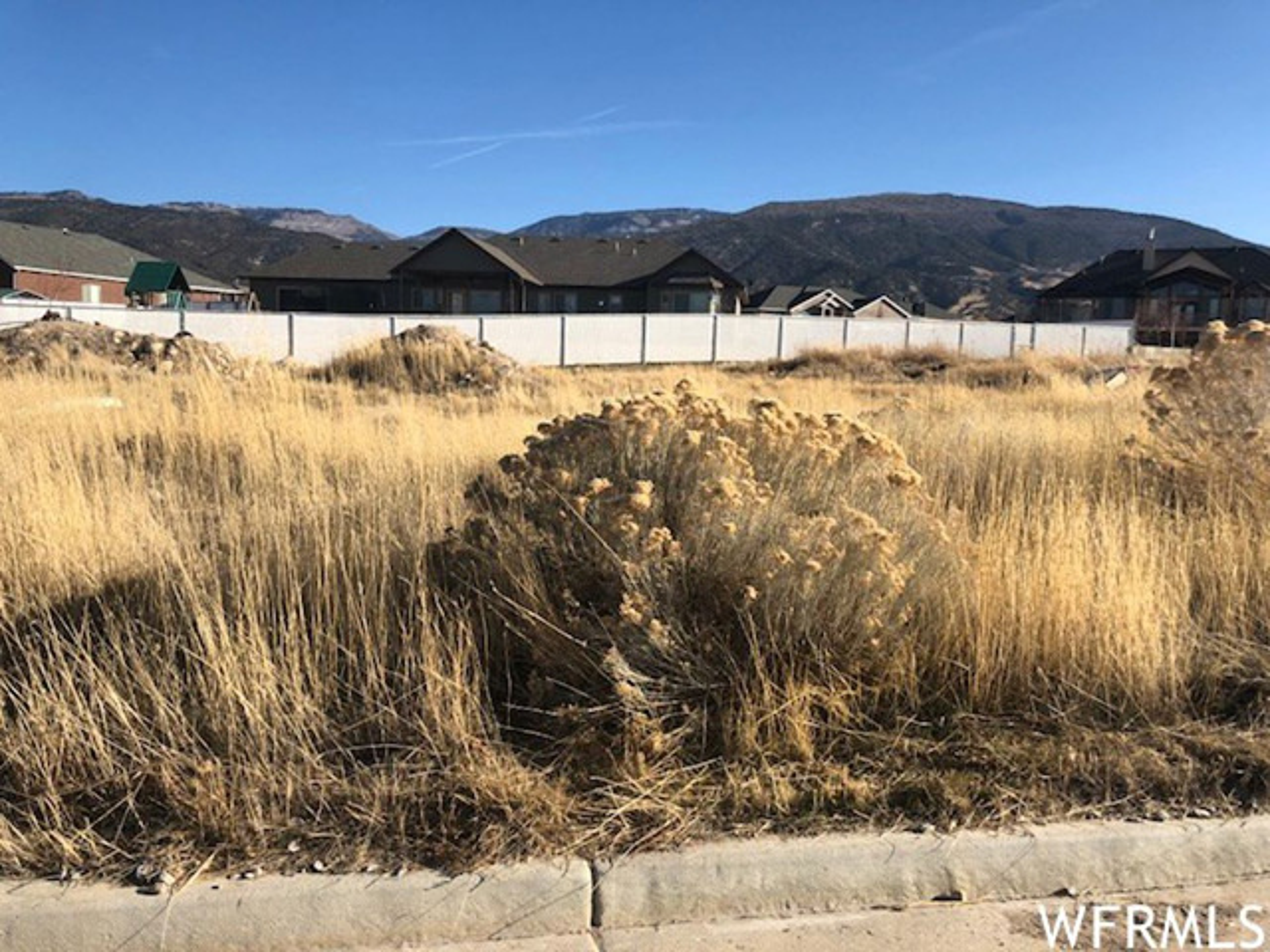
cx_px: 635
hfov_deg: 63.4
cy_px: 476
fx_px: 1027
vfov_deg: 49.7
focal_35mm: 28
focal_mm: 4
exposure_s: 1/1779
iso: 20
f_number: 1.8
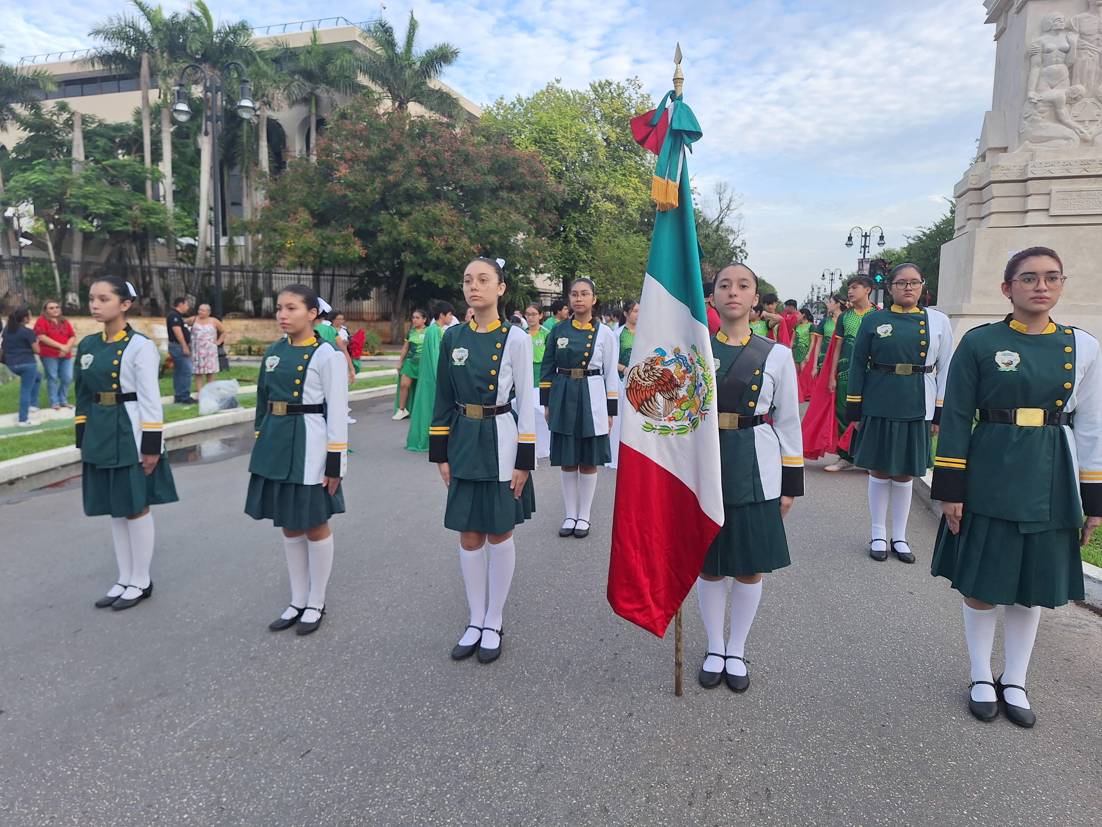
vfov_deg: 58.9
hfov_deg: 73.9
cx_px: 551
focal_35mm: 23
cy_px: 414
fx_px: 732
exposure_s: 1/519
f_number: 1.8
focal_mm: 5.54
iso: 40
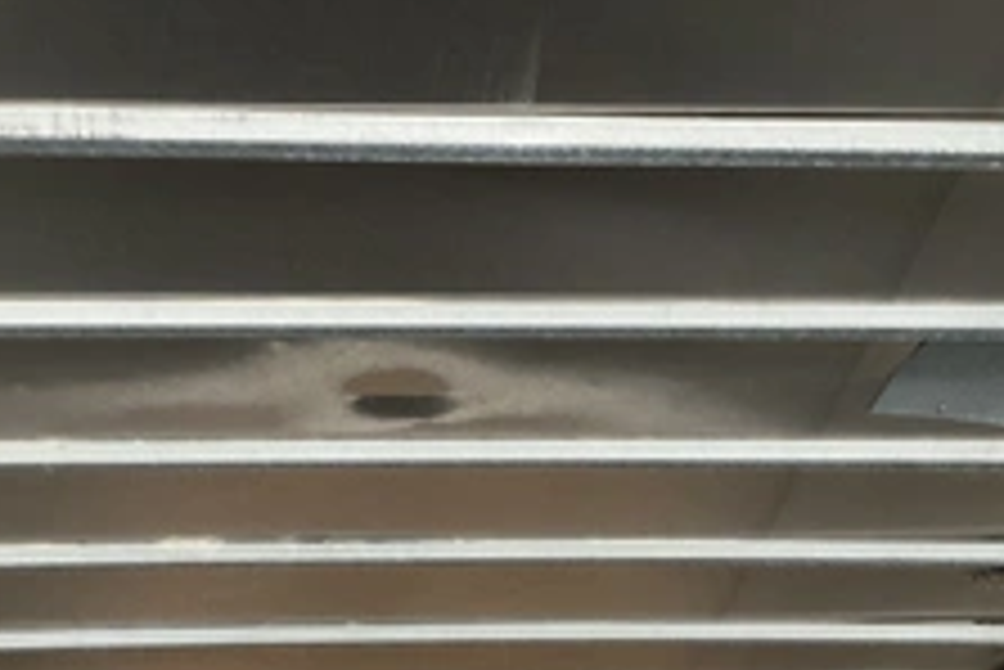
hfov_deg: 36.8
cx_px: 468
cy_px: 513
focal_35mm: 54
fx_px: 1507
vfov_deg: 24.8
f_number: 1.8
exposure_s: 1/56
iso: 320
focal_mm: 3
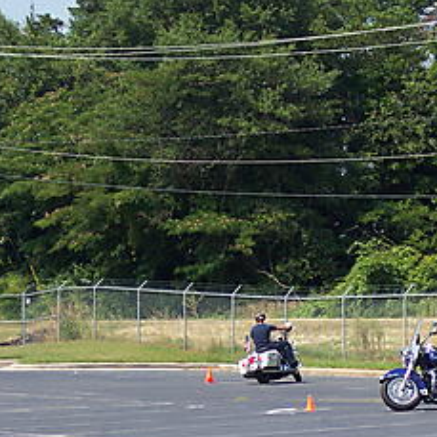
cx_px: 412
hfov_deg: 9.6
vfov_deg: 9.7
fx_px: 2585
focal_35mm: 181
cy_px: 292
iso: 100
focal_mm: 21.3
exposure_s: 1/500
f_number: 4.8
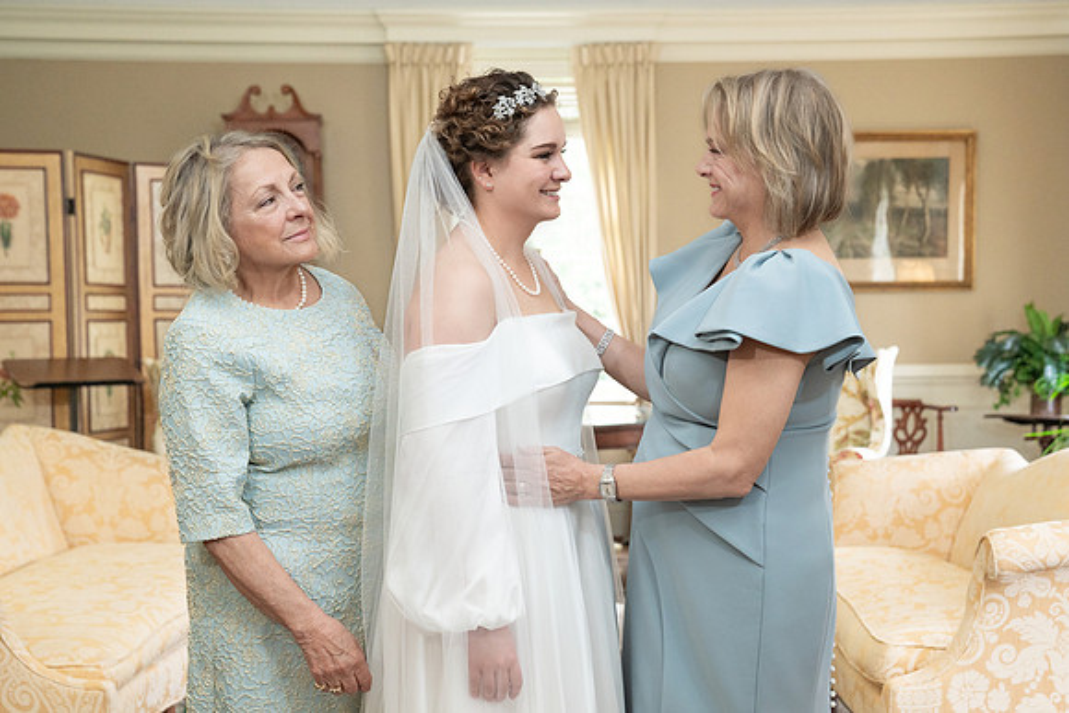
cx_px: 534
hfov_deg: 41.1
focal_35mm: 48
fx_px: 1426
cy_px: 356
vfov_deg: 28.1
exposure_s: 1/250
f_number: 4
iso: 1600
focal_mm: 48
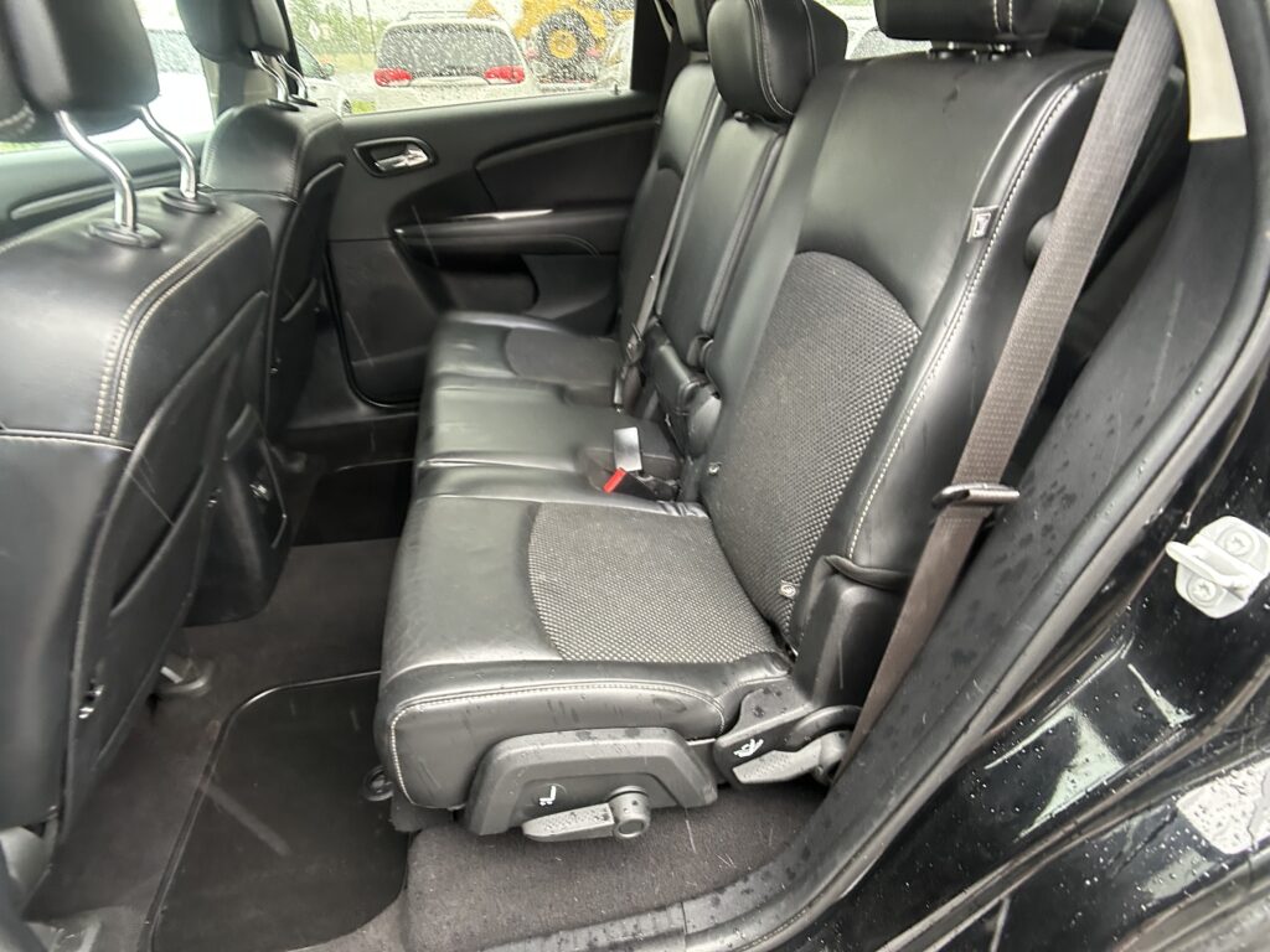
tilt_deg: -30.4
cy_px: 476
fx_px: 954
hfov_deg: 67.3
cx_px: 635
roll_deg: +0.2
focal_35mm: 26
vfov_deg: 53.1
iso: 400
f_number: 1.5
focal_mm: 5.7
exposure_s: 1/60
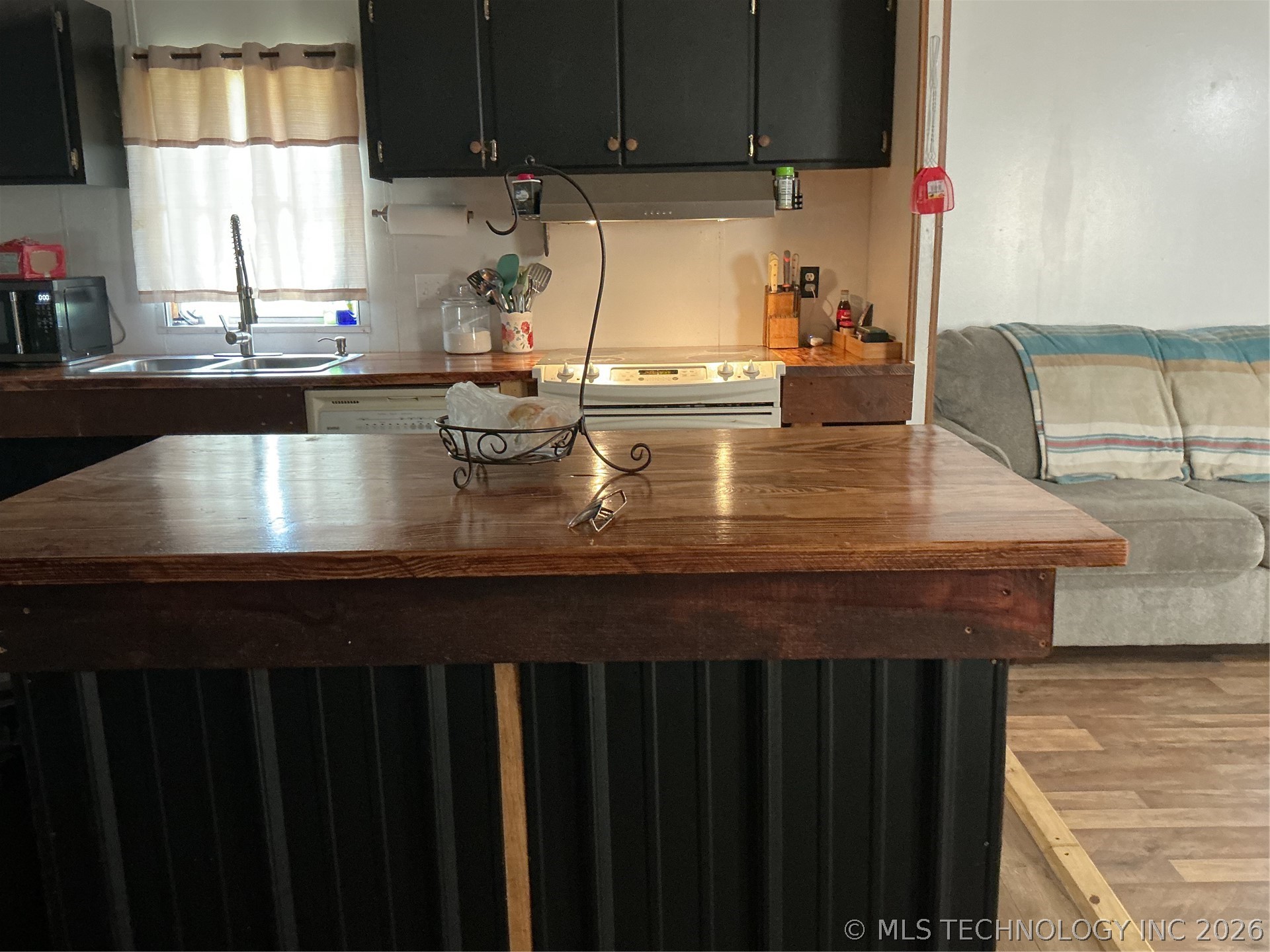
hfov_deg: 61.7
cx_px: 635
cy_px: 476
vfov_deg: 48.2
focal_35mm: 29
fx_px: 1064
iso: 250
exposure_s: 1/40
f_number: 1.8
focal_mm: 3
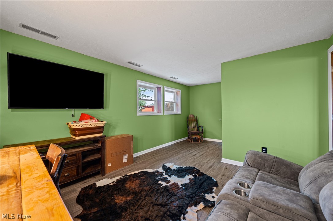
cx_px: 166
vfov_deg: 85.4
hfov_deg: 108.4
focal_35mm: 13
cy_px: 110
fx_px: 120
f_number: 9
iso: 250
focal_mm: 13
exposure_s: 1
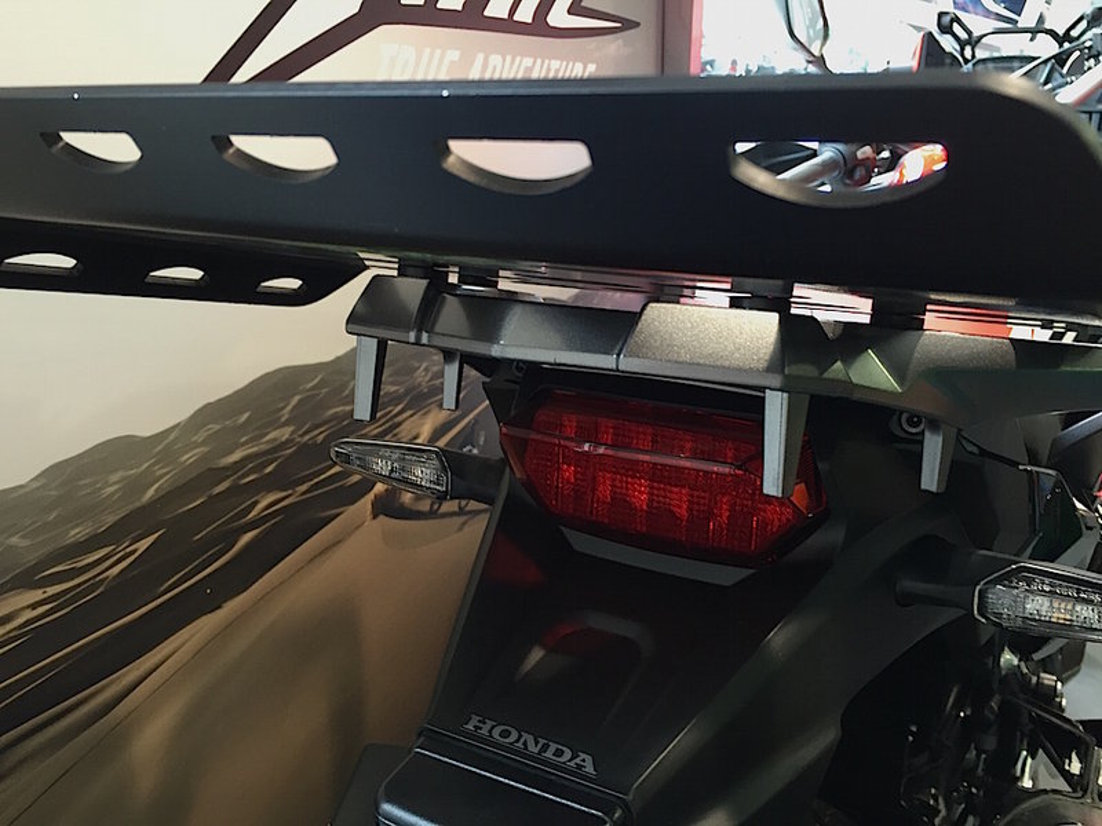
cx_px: 551
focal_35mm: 29
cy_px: 413
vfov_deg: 48.2
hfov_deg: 61.7
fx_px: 923
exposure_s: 1/33
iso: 125
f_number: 2.2
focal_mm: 4.15
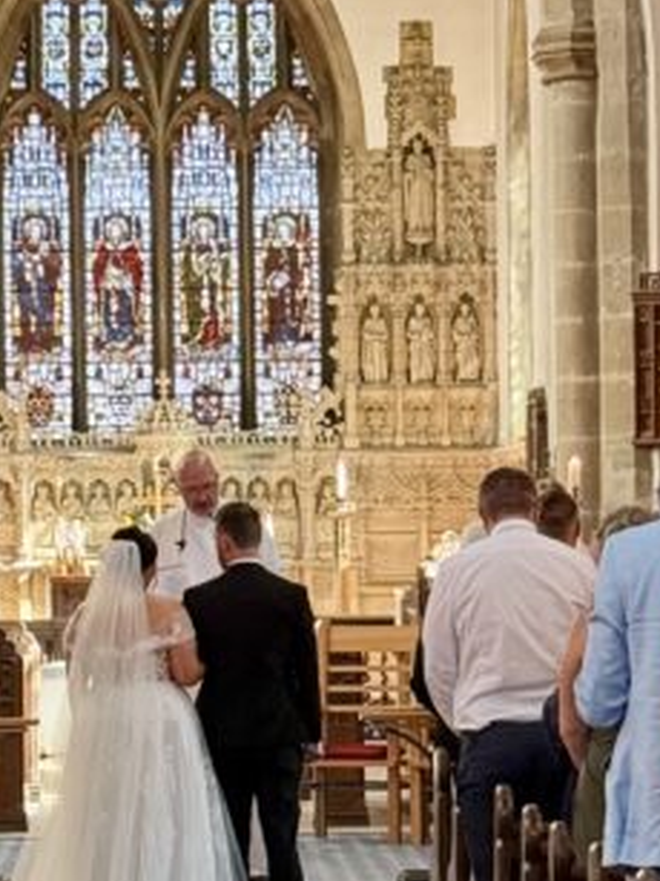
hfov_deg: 9.3
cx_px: 319
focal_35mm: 160
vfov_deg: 12.3
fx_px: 4070
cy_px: 560
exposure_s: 1/50
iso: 250
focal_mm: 6.76
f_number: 1.78
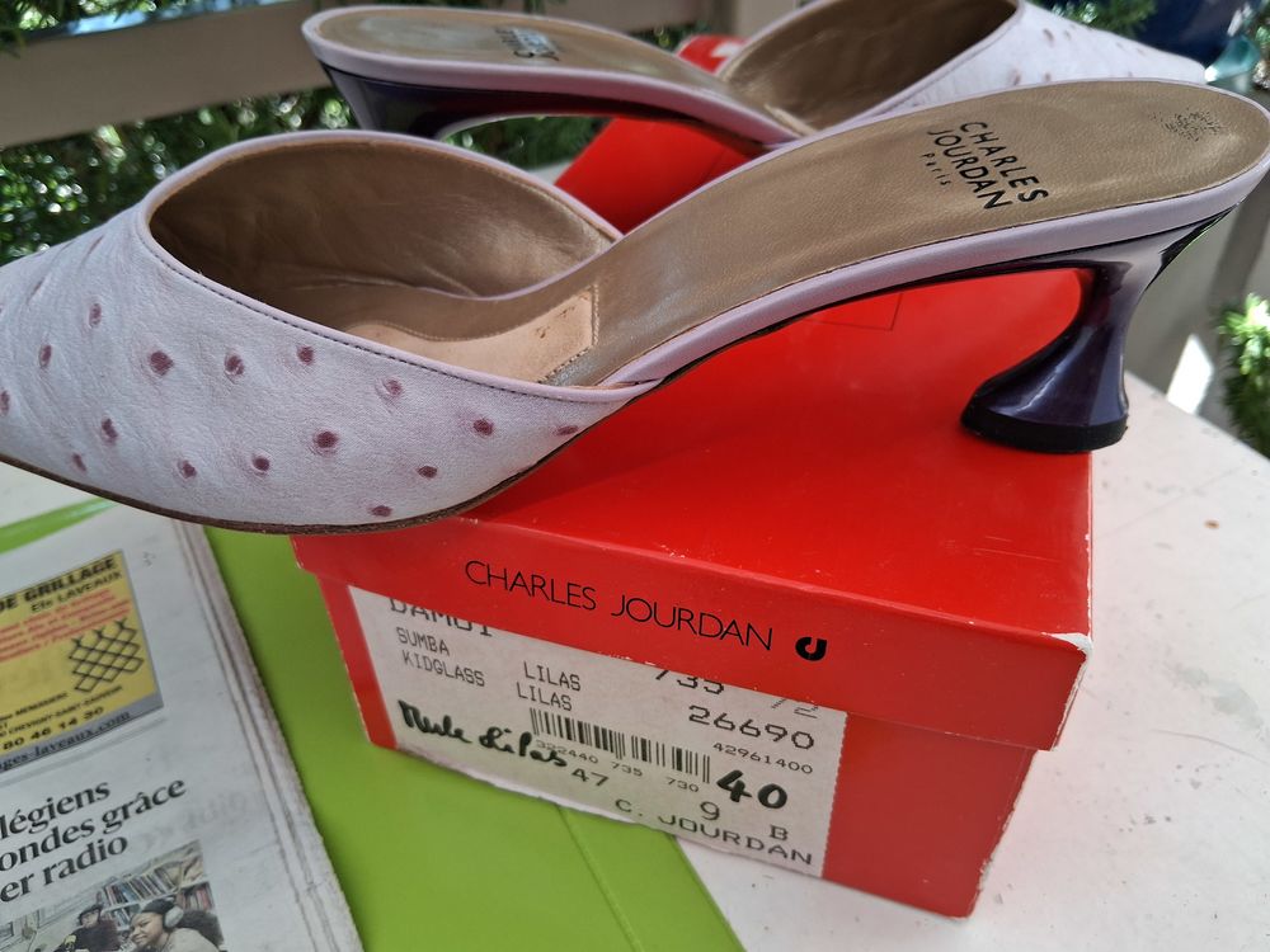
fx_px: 954
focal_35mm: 26
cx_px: 635
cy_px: 476
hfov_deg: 67.3
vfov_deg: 53.1
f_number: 1.8
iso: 100
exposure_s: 1/100
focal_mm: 3.98
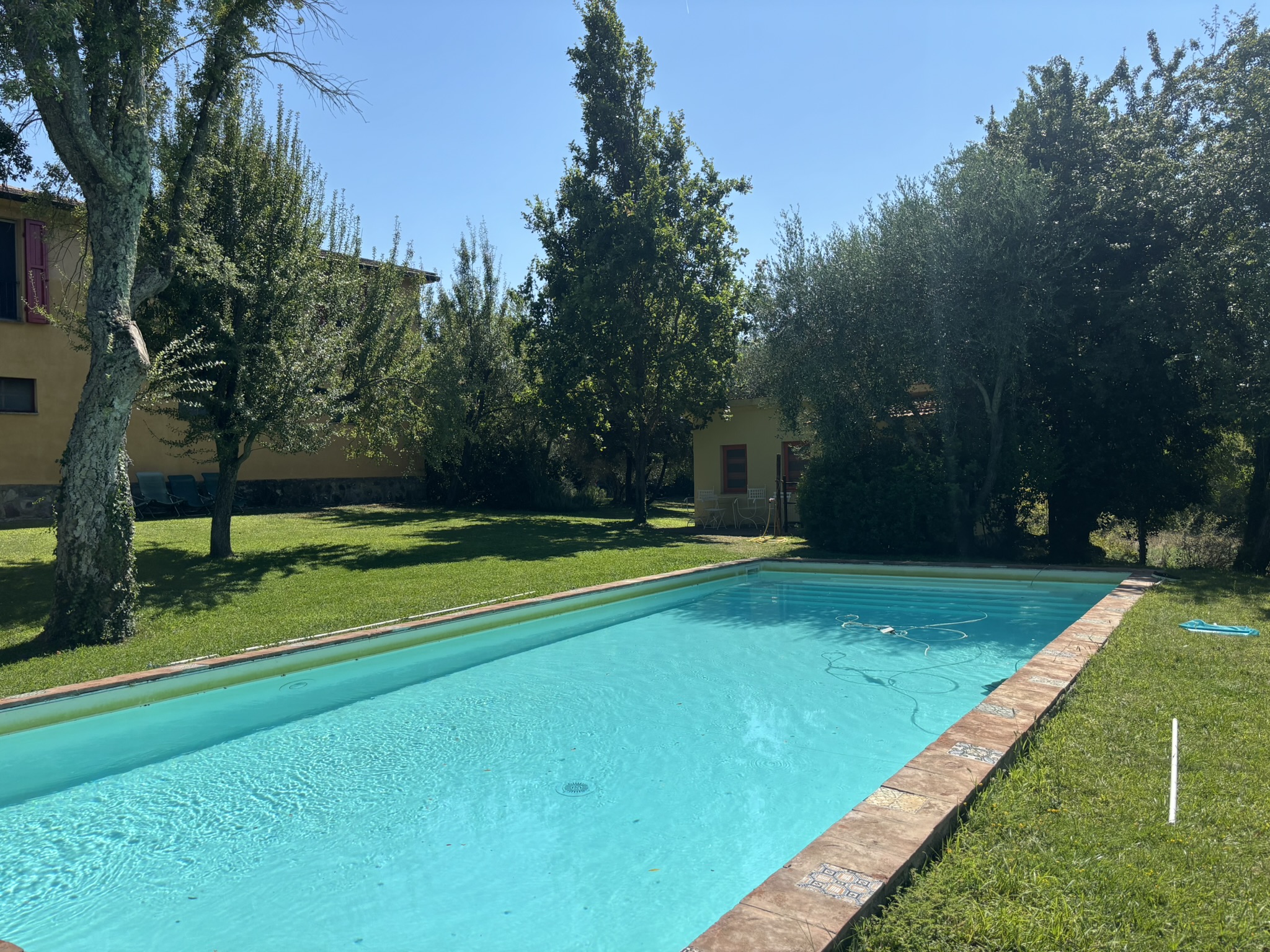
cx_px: 635
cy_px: 476
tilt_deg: +0.0
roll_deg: +0.9
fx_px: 954
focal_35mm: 26
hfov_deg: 67.3
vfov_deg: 53.1
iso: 50
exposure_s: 1/3937
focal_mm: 5.96
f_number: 1.6
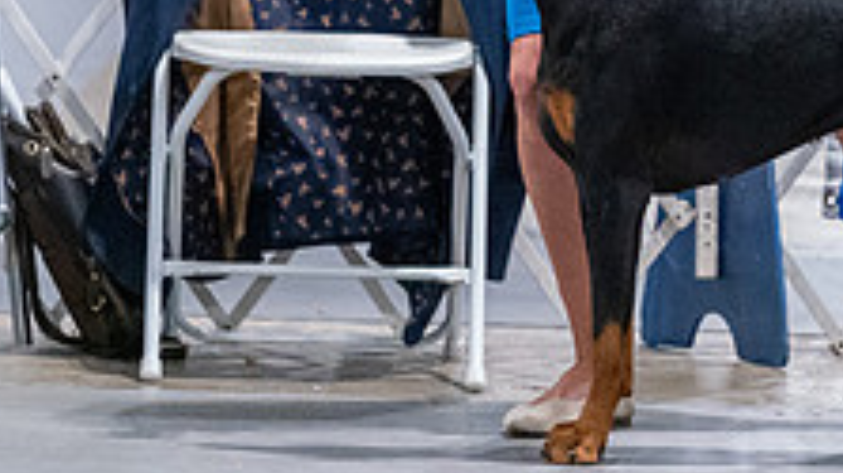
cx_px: 643
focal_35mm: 546
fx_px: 12195
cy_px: -123
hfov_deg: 4.0
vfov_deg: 2.2
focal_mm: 200
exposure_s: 1/320
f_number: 3.2
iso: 6400
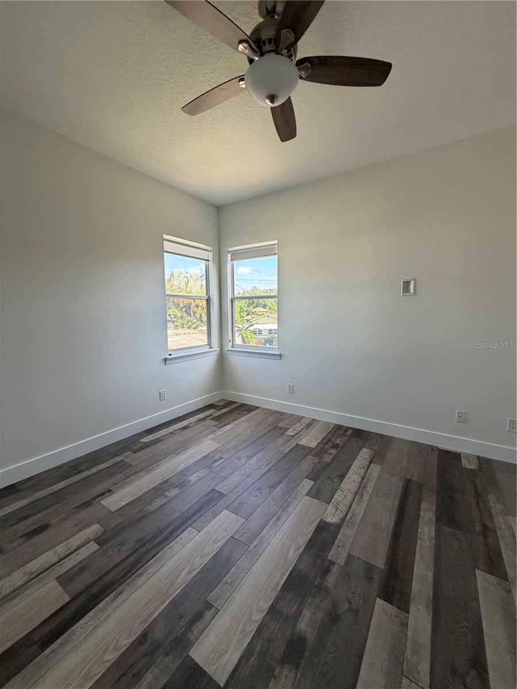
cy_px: 344
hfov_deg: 85.7
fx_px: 279
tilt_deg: -4.8
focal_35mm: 14
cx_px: 258
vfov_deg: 102.1
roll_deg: +0.4
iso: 200
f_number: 2.2
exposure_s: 1/121
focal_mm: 2.22
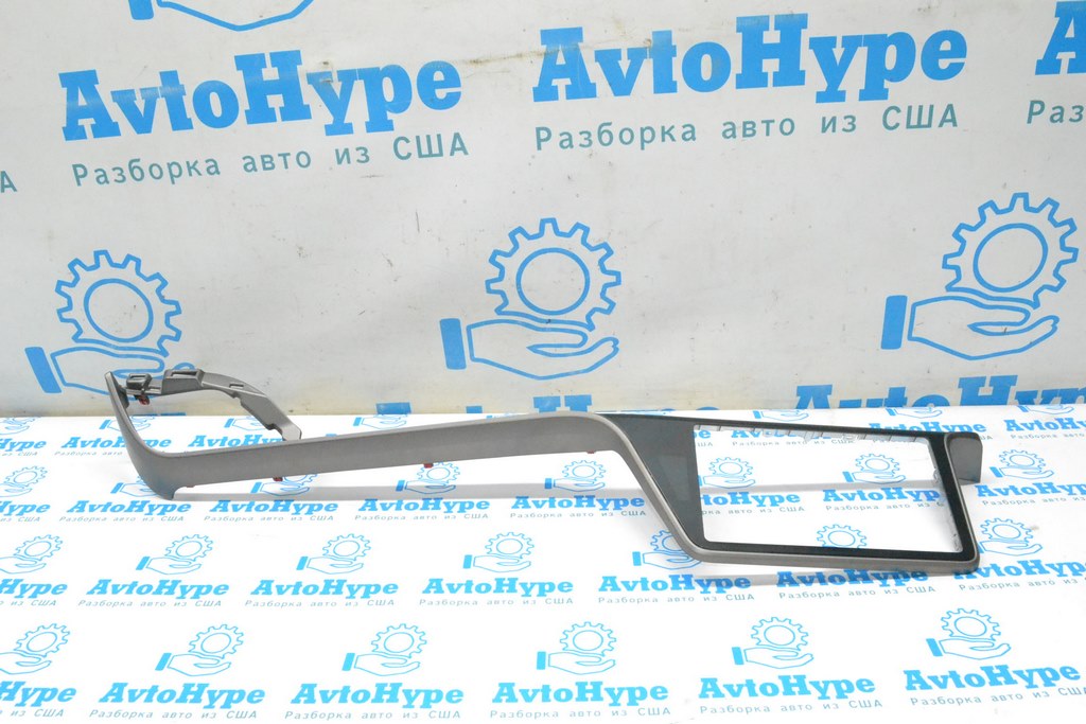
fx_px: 905
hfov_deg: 61.9
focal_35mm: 30
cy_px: 362
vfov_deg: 43.6
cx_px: 543
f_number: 13
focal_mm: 20
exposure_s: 1/100
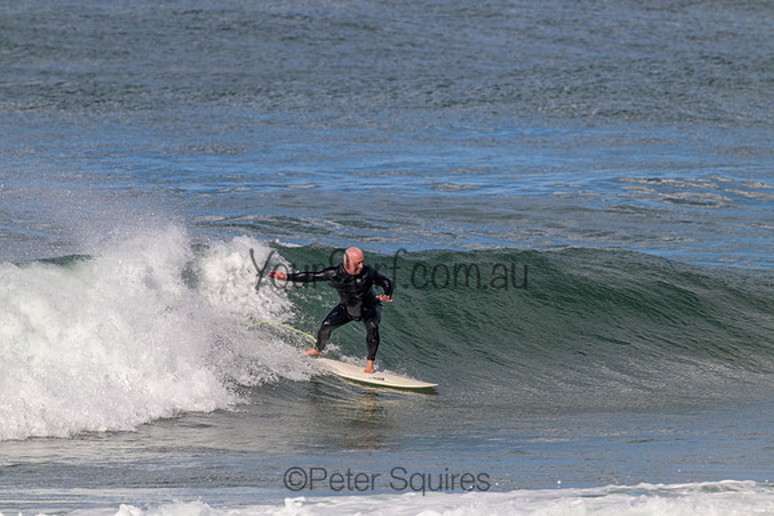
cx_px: 387
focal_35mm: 800
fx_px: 17203
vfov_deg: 1.7
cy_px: 258
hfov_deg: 2.6
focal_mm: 800
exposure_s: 1/2000
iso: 900
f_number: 11
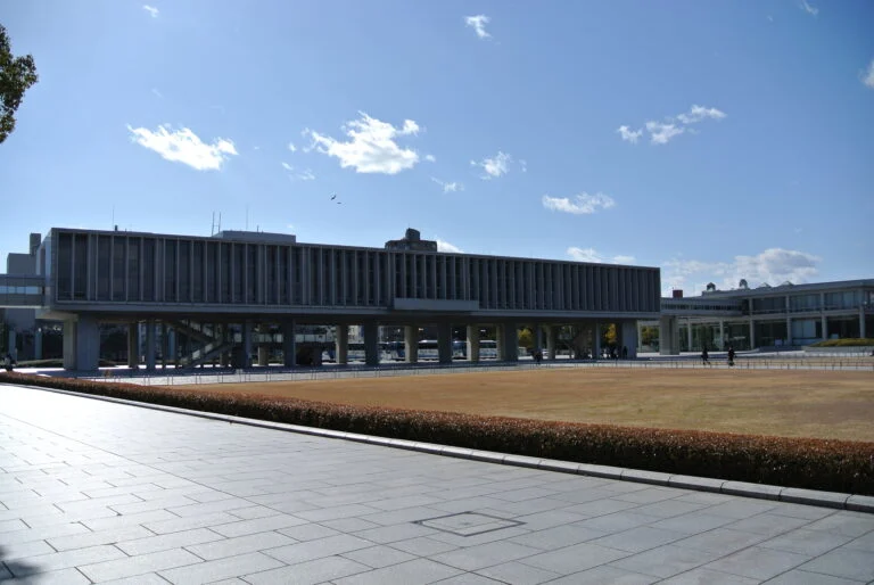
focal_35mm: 29
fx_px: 705
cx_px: 437
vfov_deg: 45.1
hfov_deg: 63.6
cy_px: 292
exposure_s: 1/2500
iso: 100
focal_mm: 11
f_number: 3.5
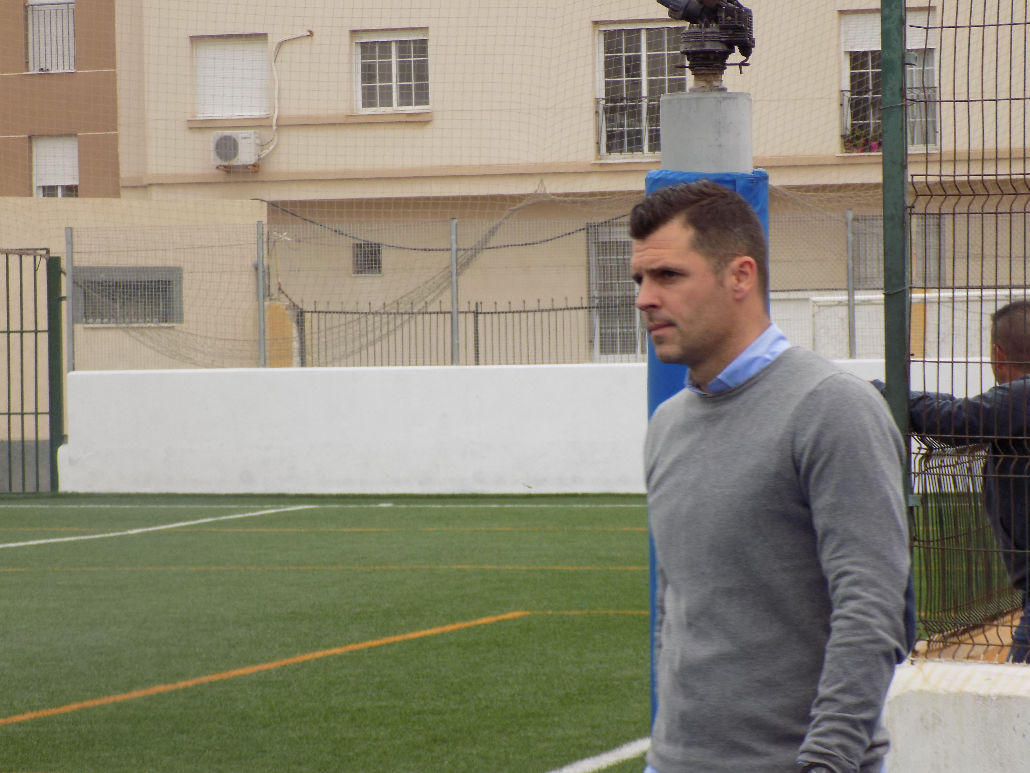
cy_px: 386
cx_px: 515
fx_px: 4999
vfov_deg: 8.8
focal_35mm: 168
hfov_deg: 11.8
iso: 80
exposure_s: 1/200
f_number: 5.3
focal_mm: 29.9
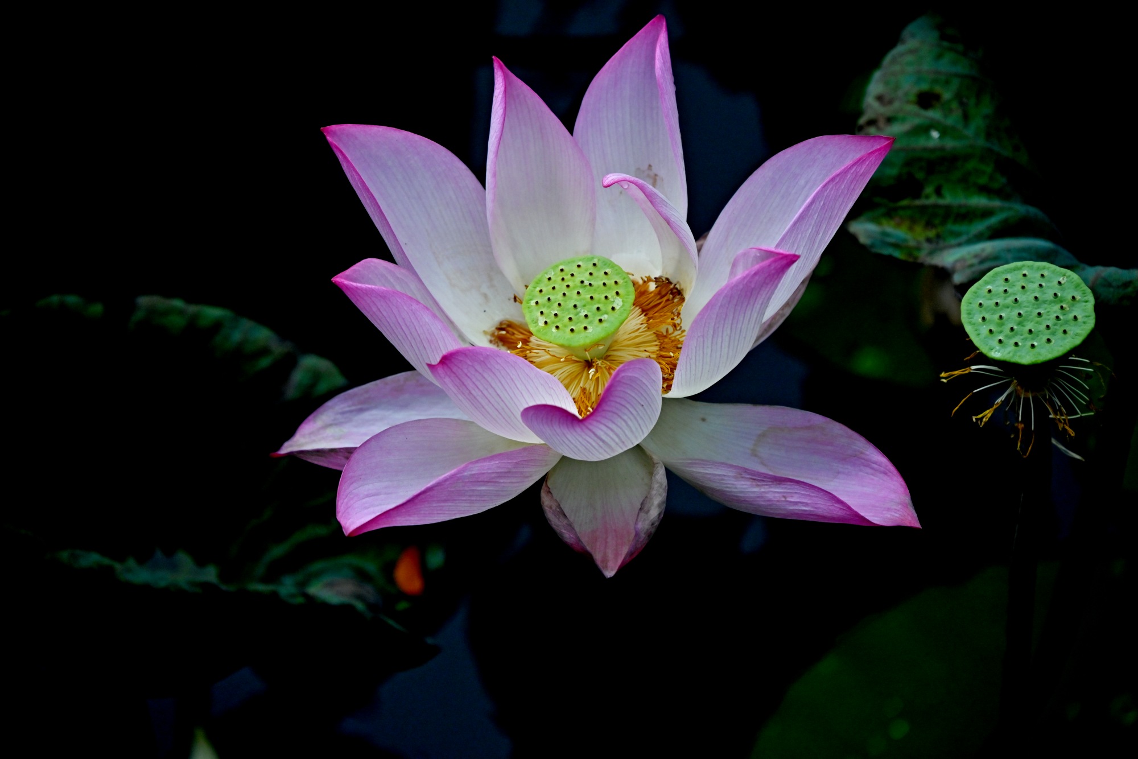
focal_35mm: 200
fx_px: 6323
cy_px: 380
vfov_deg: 6.9
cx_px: 569
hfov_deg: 10.3
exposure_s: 1/400
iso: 220
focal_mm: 200
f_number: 6.3
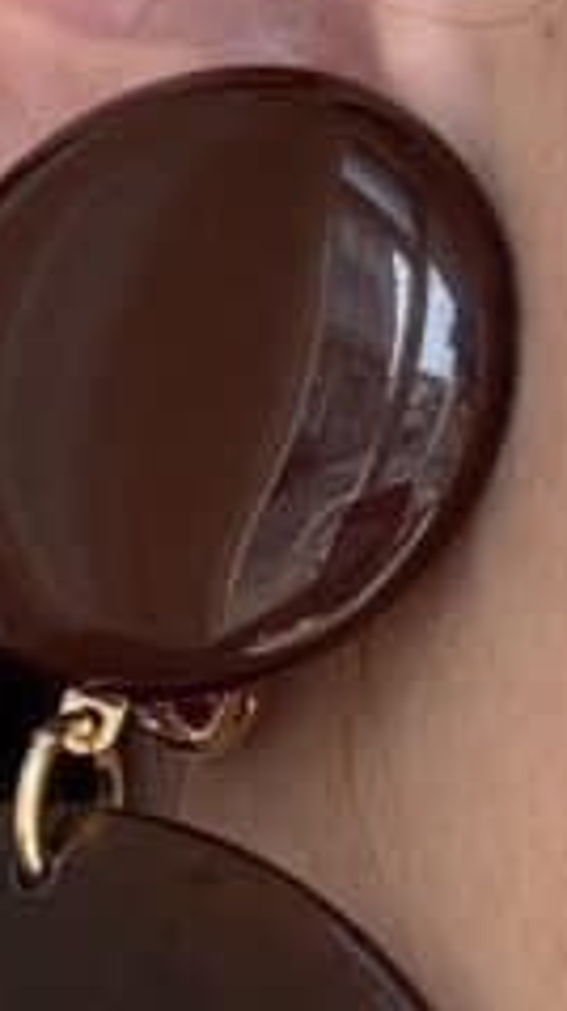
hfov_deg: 8.0
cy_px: 952
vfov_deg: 15.1
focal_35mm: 140
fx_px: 3751
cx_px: -791
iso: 64
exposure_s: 1/121
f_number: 1.9
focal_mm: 2.69
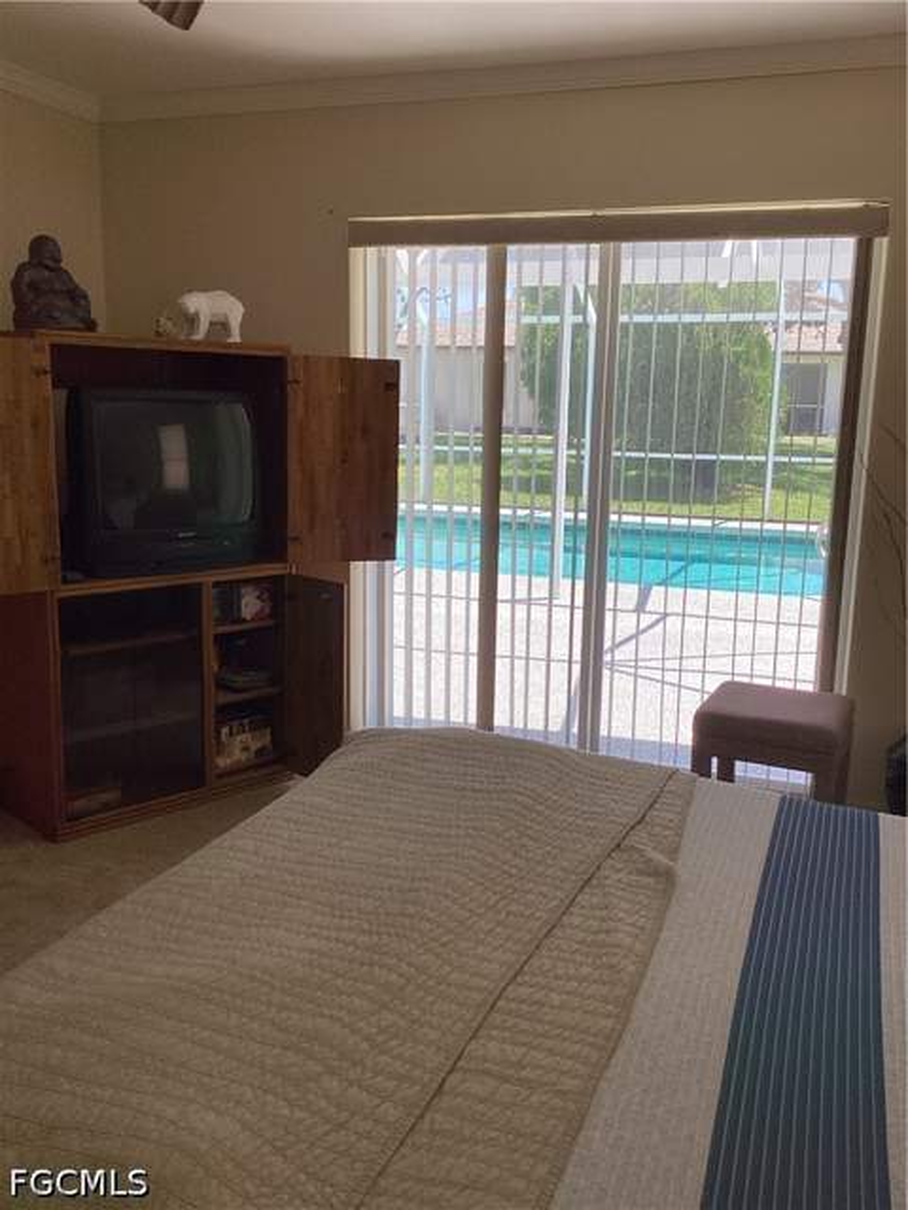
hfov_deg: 45.4
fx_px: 1084
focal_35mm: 31
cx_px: 454
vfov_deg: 58.4
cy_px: 605
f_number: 2.4
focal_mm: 3.3
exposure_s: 1/120
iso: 40
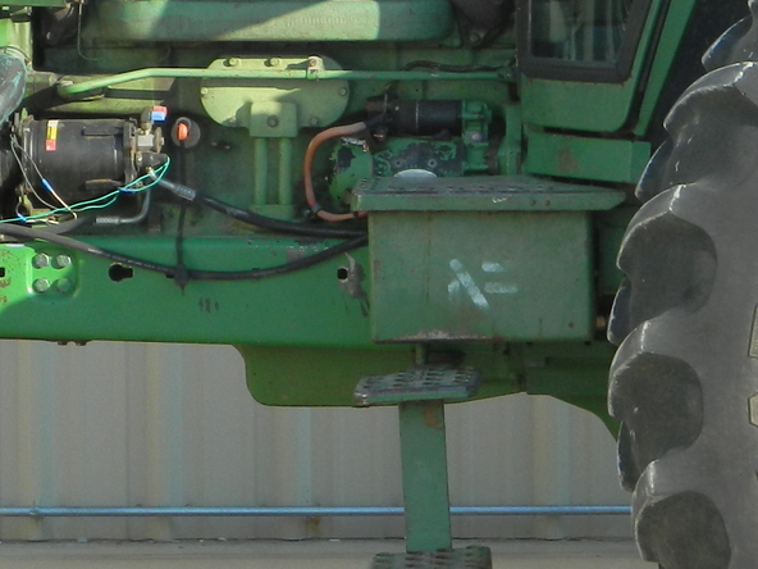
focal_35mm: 242
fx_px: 5299
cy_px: 12
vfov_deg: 6.1
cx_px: 448
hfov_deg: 8.2
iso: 80
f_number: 4
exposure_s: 1/250
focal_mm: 12.6
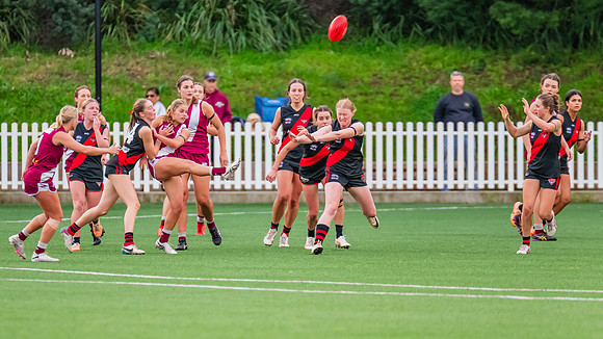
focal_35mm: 653
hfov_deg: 3.3
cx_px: 221
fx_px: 10439
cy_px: 169
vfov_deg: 1.9
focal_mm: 420
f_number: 4
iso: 1800
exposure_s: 1/800
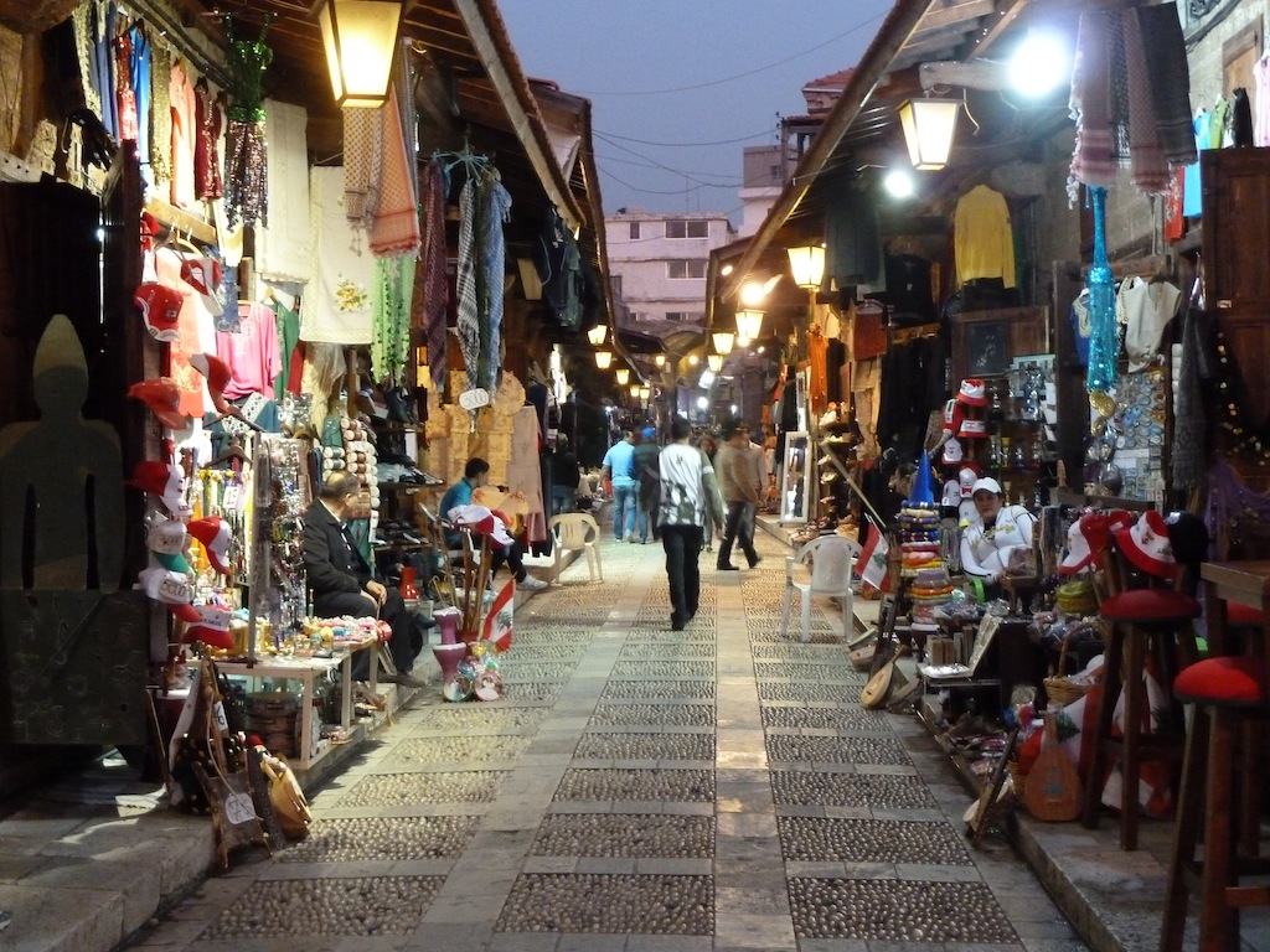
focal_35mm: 52
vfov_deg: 28.0
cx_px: 635
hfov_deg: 36.8
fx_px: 1908
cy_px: 476
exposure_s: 1/13
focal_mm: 8.5
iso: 800
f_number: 3.8
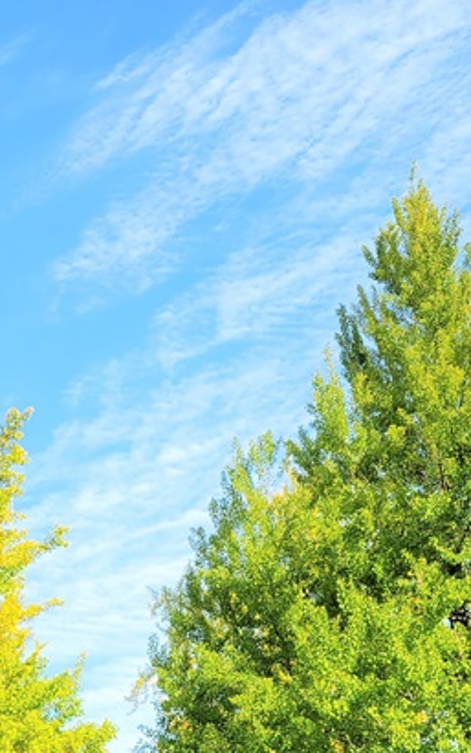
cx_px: 93
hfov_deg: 19.2
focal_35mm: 67
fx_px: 1376
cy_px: 652
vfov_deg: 29.6
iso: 40
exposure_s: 1/1135
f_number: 1.8
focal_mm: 5.4
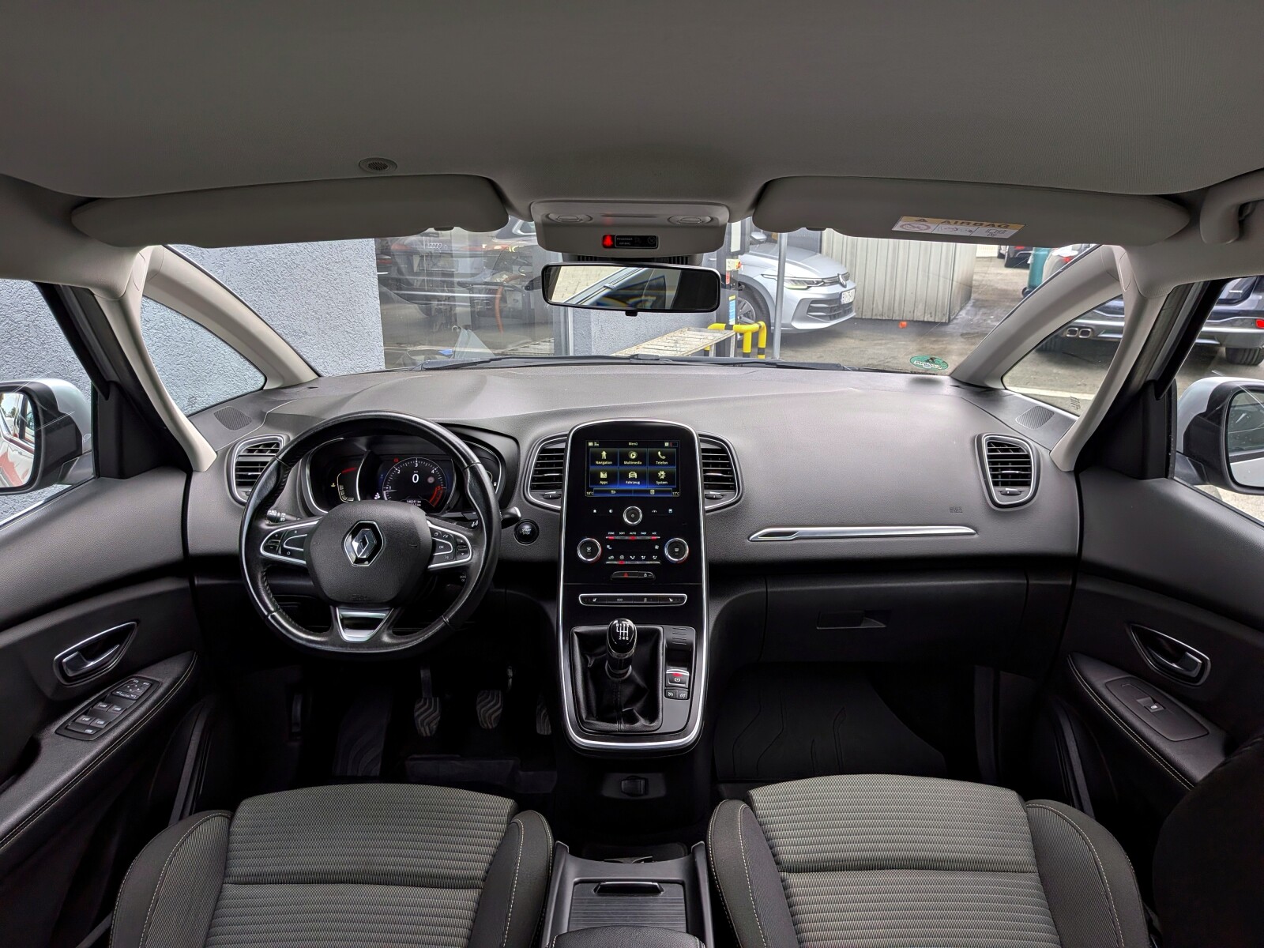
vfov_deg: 56.8
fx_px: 876
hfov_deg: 71.6
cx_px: 632
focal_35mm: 24
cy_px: 474
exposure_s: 1/1200
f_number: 1.7
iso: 30
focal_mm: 4.53
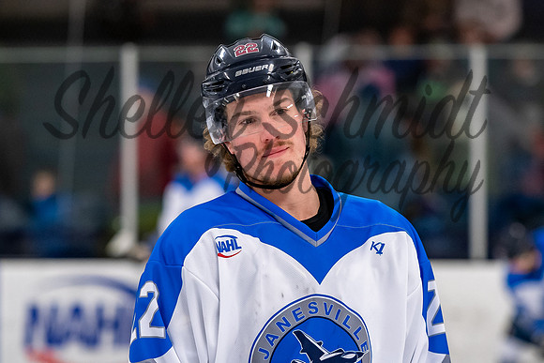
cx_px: 283
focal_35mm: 243
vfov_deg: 5.6
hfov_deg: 8.5
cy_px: 160
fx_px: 3679
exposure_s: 1/800
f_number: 3.2
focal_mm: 135
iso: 2000
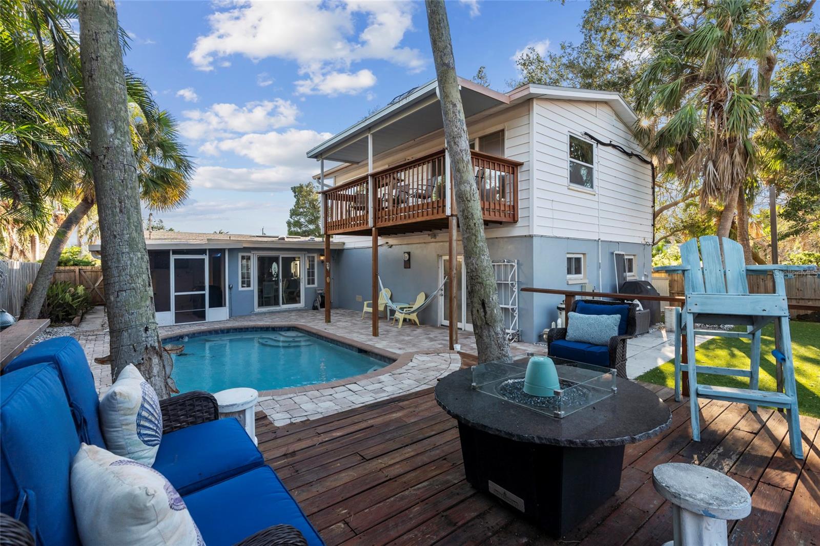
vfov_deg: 73.7
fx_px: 364
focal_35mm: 16
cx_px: 410
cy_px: 273
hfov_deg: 96.7
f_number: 9
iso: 250
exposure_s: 1/50
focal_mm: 16
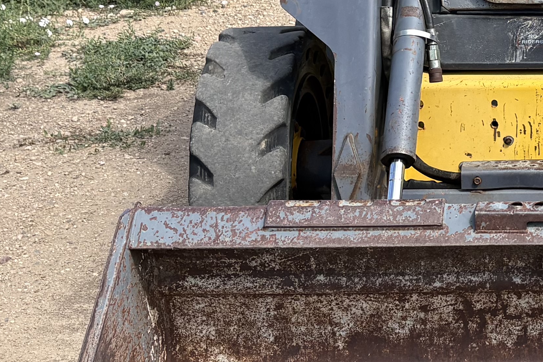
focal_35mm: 93
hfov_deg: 20.8
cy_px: 40
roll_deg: +1.4
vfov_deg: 14.6
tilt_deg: -13.6
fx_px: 1403
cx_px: 600
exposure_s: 1/1706
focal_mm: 5.96
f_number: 1.6
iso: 64
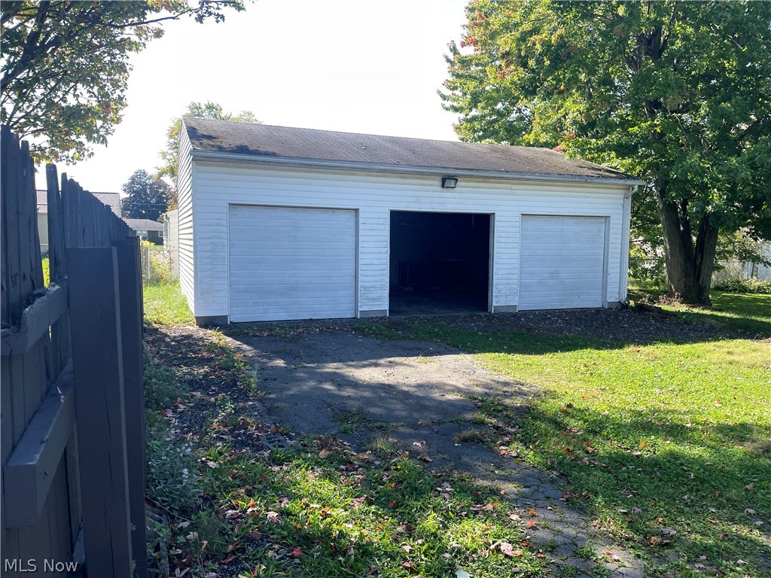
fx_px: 579
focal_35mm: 26
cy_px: 289
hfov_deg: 67.3
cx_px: 386
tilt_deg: -4.0
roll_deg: +0.0
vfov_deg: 53.1
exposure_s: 1/1082
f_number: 1.6
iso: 32
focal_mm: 4.2
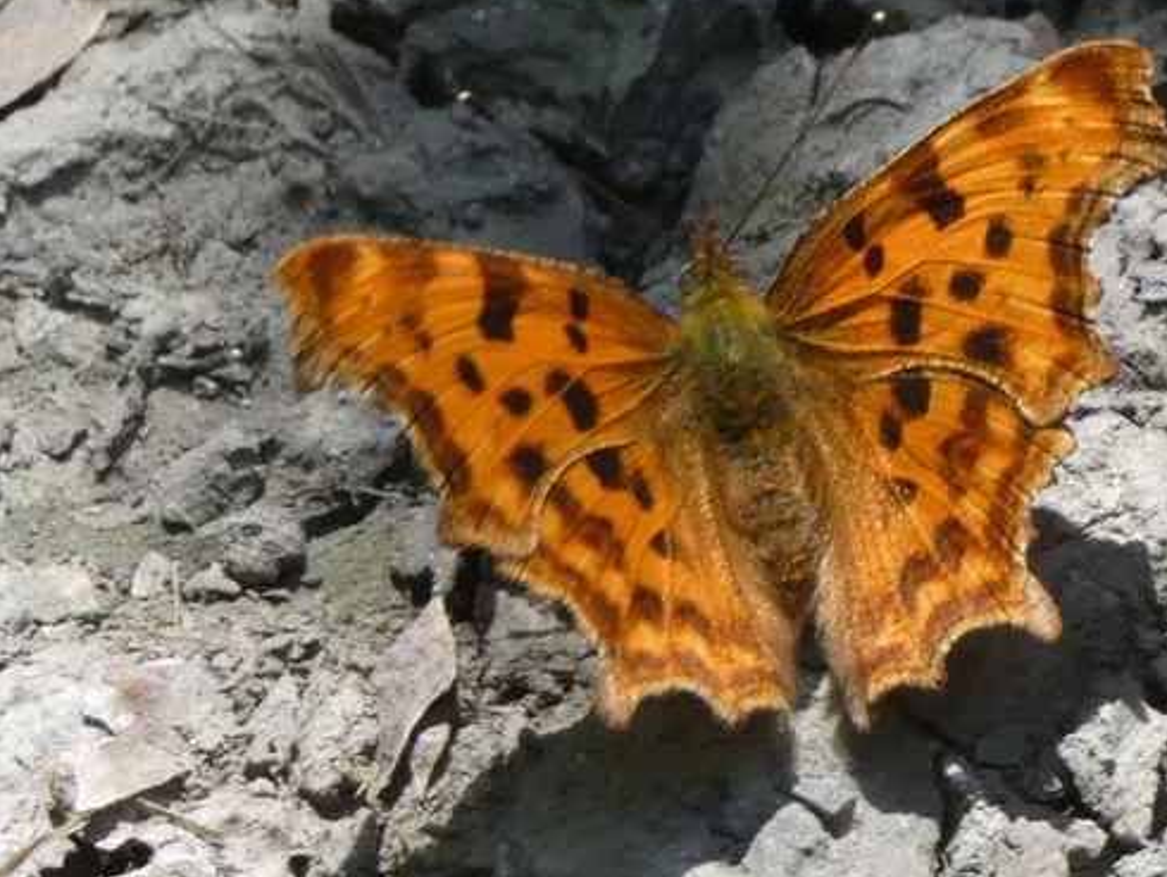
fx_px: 18180
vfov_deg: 2.8
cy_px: 391
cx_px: 757
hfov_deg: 3.7
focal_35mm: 539
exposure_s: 1/80
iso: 160
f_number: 5.6
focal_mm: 74
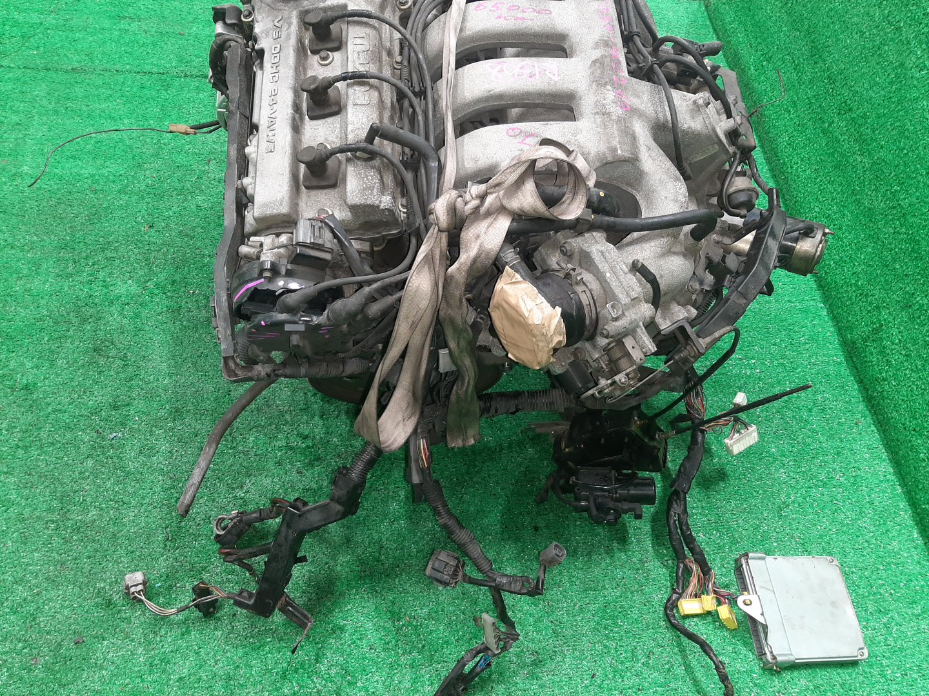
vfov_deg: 53.1
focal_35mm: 26
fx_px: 698
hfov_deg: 67.3
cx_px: 464
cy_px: 348
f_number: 1.7
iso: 207
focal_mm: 3.93
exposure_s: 1/50
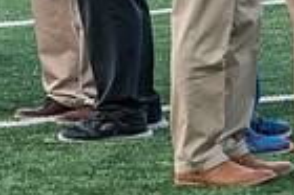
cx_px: -76
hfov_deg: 4.1
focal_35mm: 506
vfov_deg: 2.7
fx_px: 4127
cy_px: -171
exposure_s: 1/400
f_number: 4.5
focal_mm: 122
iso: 800
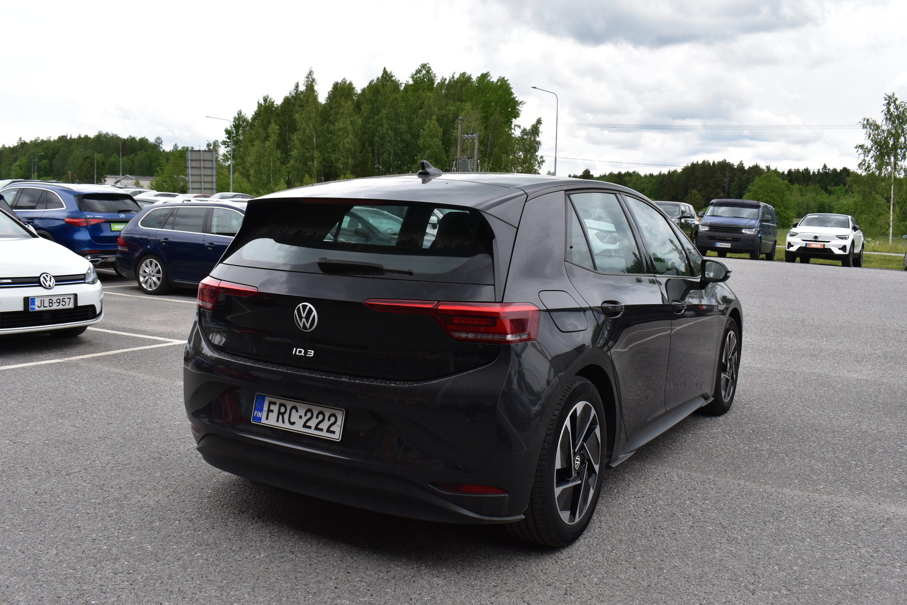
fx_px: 831
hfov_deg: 57.2
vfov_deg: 40.0
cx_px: 454
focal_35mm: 33
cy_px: 302
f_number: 9.5
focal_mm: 22
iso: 400
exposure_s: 1/250
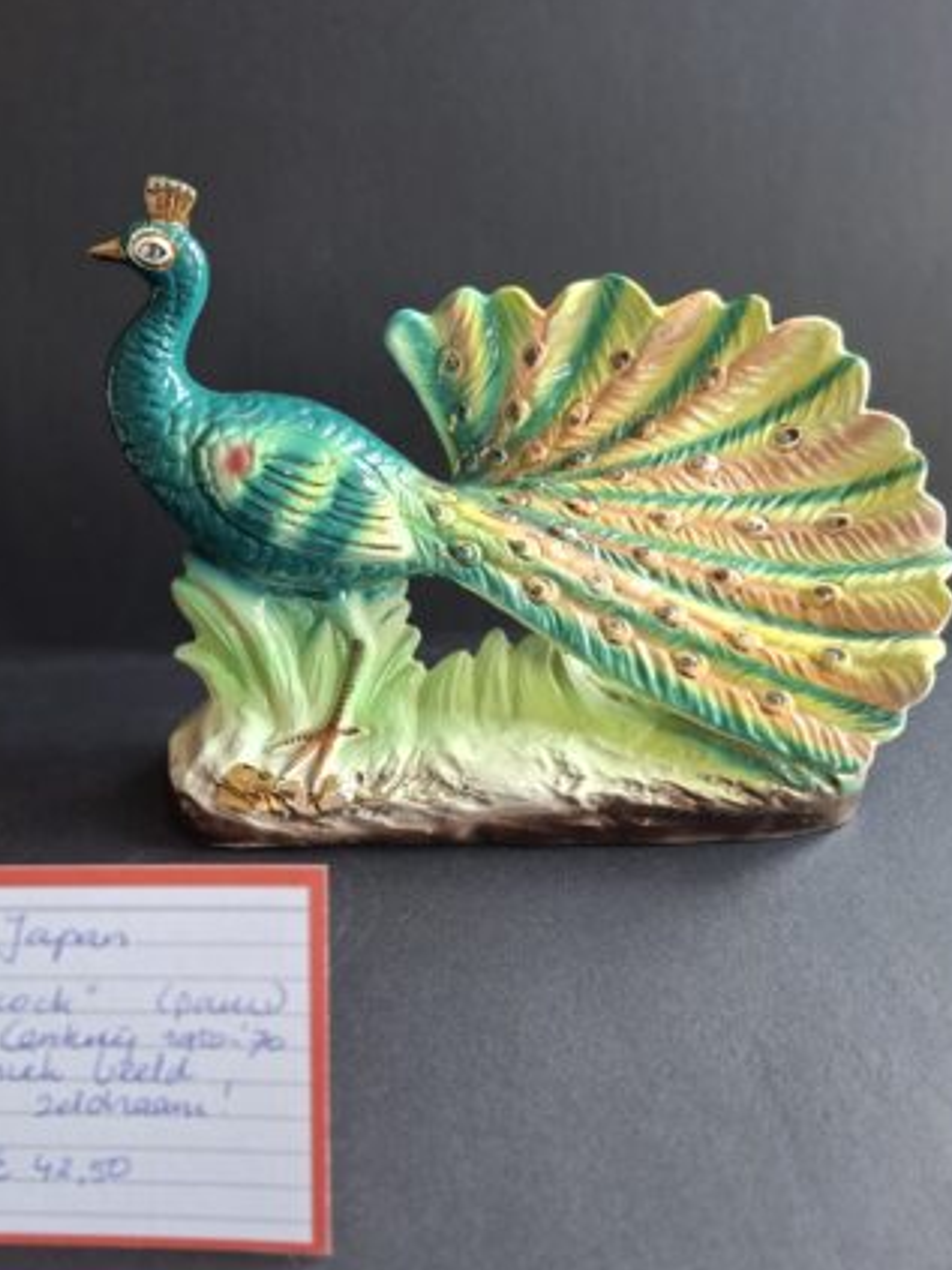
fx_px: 1064
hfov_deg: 47.9
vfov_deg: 61.4
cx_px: 384
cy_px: 734
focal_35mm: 29
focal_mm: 5.54
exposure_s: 1/100
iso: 160
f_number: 1.8
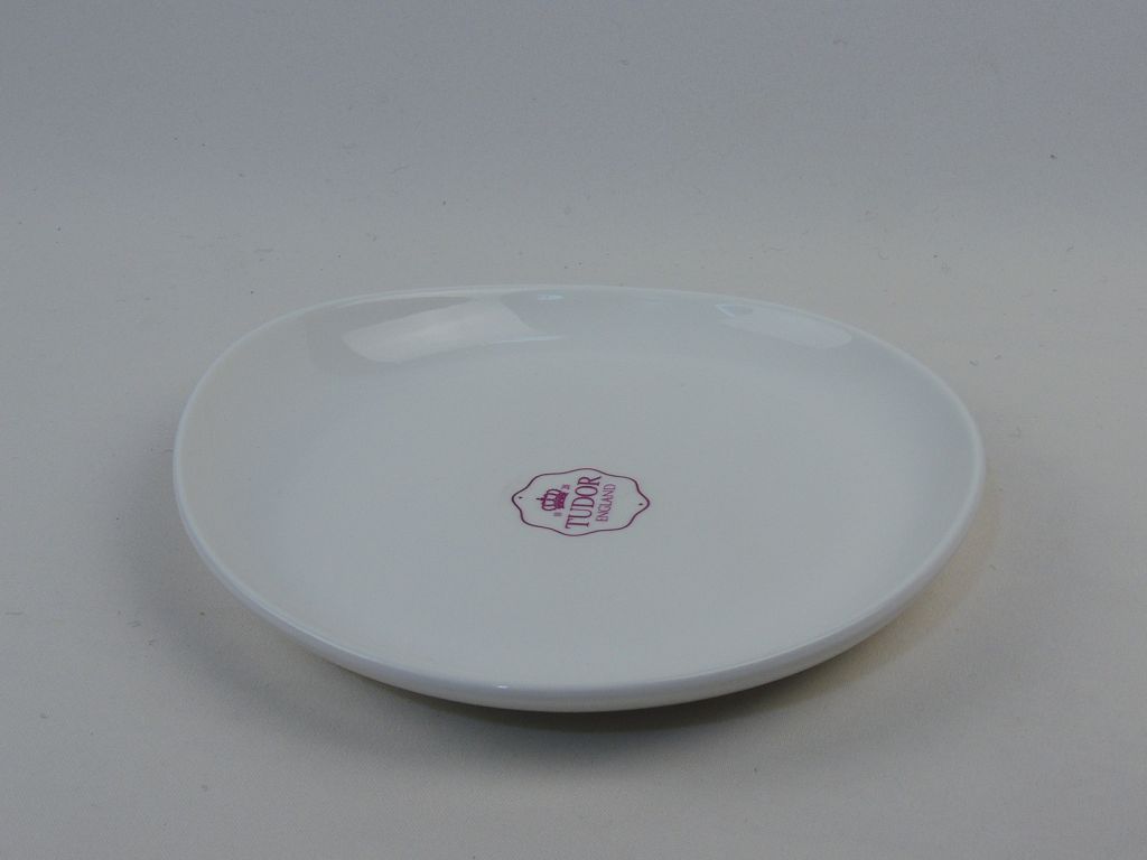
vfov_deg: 29.1
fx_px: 1657
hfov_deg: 38.2
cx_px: 574
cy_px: 430
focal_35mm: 50
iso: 200
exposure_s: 1/80
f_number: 7.1
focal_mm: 8.9
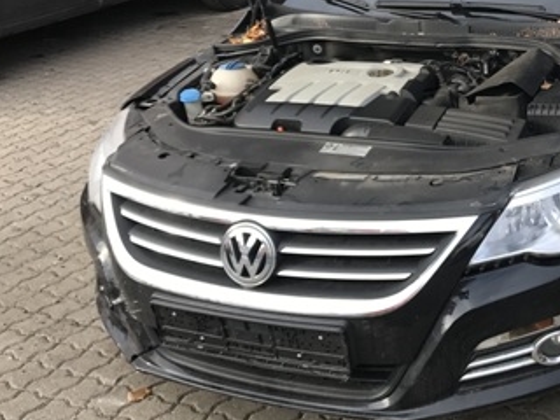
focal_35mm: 56
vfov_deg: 26.0
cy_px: 156
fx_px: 906
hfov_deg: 32.6
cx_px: 504
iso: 20
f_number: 1.8
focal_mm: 3.99
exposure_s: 1/383
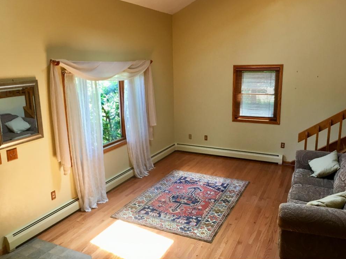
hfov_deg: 60.0
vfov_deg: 46.8
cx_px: 173
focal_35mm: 30
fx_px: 300
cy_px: 127
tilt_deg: -12.2
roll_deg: +0.9
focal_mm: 4.15
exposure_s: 1/30
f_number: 2.2
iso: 32
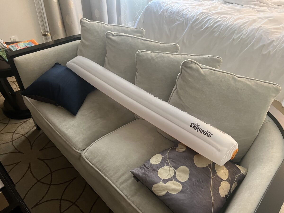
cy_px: 106
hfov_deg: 67.3
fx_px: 213
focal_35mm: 26
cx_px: 142
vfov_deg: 53.1
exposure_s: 1/60
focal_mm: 5.7
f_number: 1.5
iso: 500
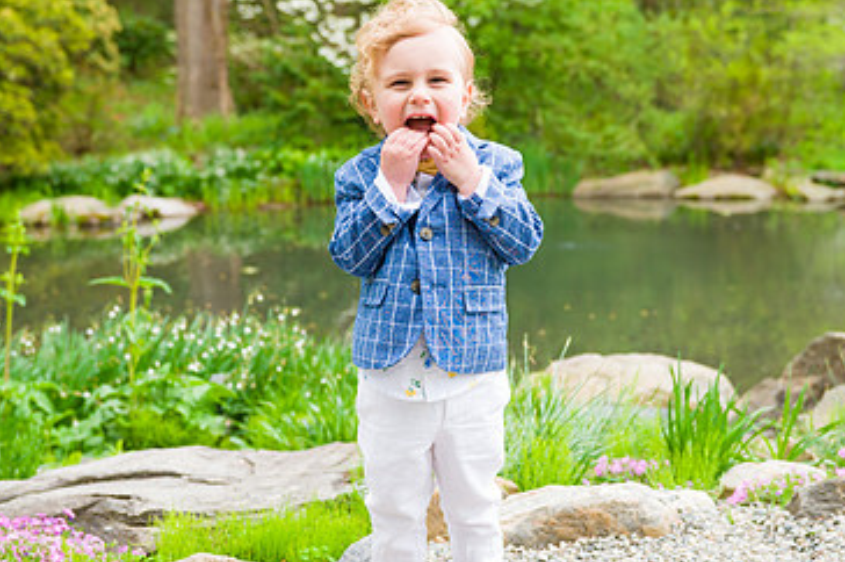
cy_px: 293
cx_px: 420
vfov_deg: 26.4
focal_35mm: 51
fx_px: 1196
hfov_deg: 38.9
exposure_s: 1/320
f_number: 3.5
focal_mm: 32
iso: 200
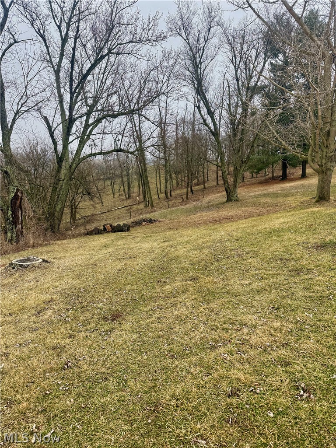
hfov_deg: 56.8
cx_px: 168
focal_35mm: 24
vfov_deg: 71.6
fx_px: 311
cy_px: 224
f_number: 1.78
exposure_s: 1/992
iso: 80
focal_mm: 6.76
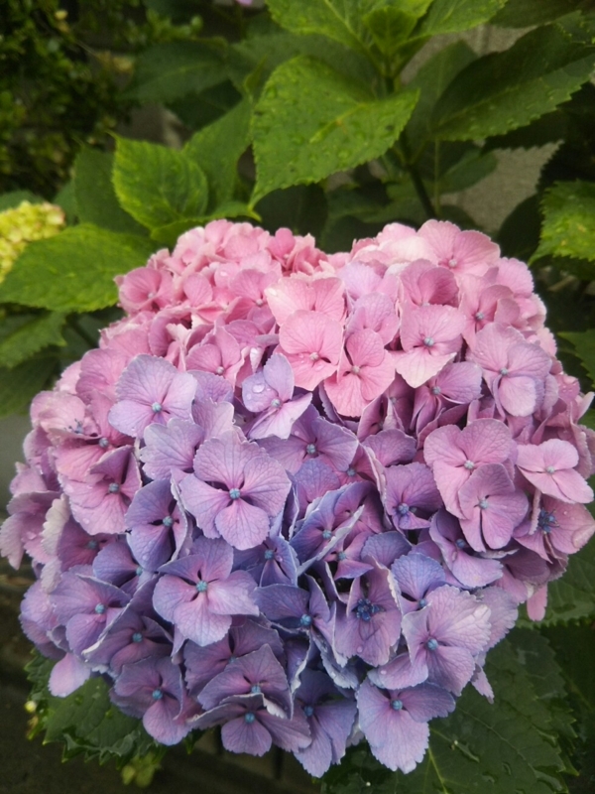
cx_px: 298
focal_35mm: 30
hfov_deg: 46.8
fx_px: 688
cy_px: 397
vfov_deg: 60.0
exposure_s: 1/120
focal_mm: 4
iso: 32
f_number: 2.2
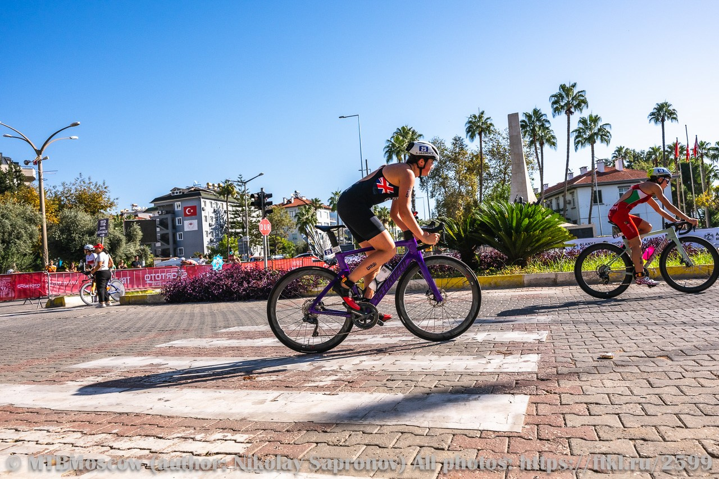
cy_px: 240
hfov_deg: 67.4
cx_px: 360
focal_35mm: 27
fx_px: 539
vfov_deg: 47.9
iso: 320
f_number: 7.1
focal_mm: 27
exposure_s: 1/2000
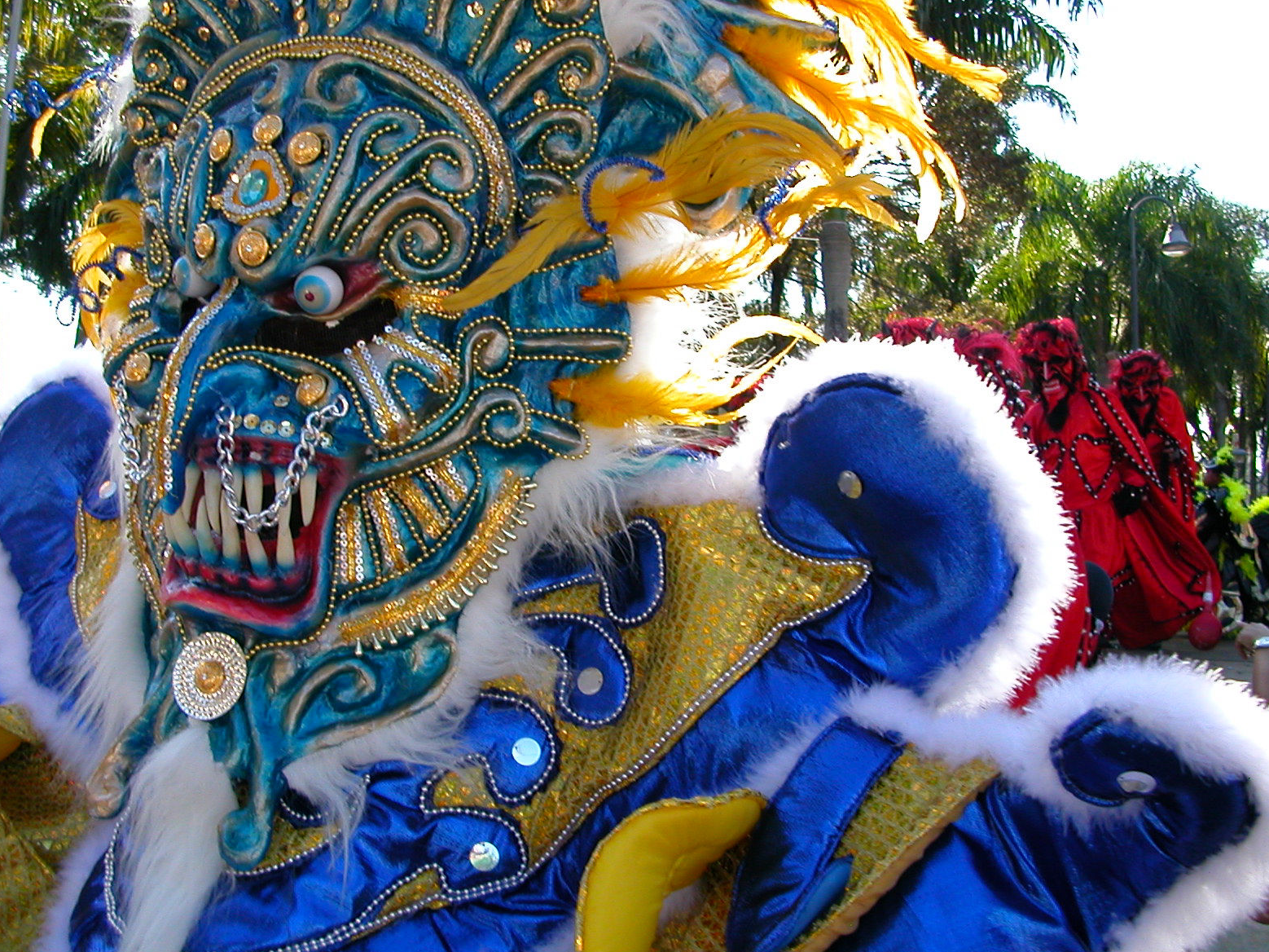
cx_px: 635
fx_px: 1393
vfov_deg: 37.7
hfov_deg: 49.0
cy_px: 469
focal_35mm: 38
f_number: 2.7
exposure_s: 1/430
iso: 100
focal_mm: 5.6
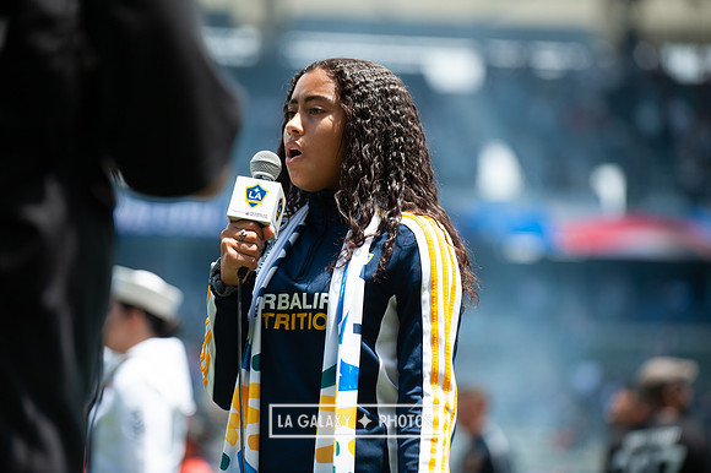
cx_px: 356
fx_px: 3158
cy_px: 236
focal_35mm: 160
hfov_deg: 12.8
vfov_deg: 8.6
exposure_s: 1/1250
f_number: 3.5
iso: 200
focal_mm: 160
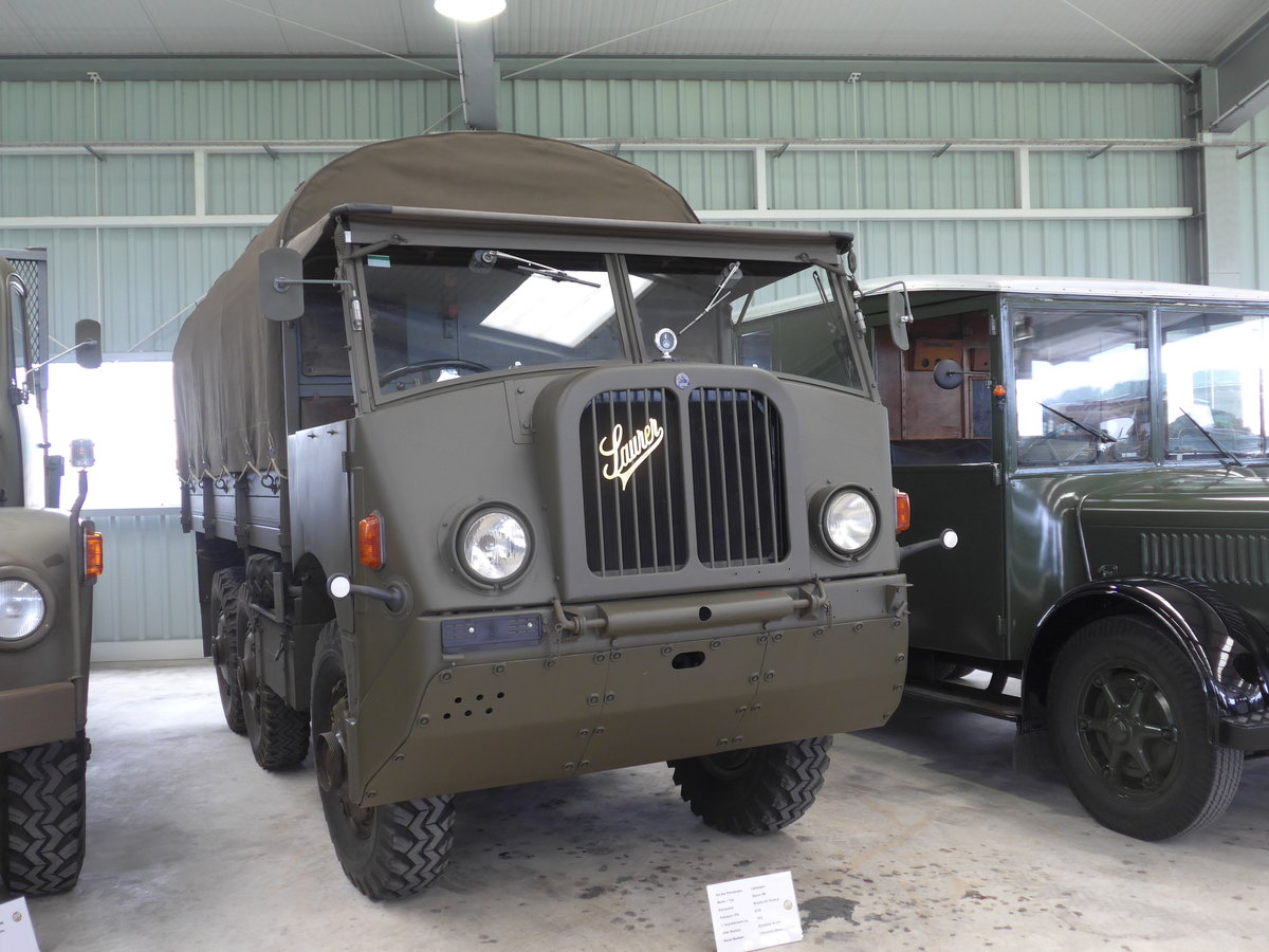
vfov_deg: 41.8
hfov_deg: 54.0
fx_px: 1246
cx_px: 634
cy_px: 476
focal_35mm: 34
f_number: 2.3
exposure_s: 1/60
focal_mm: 7
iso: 200
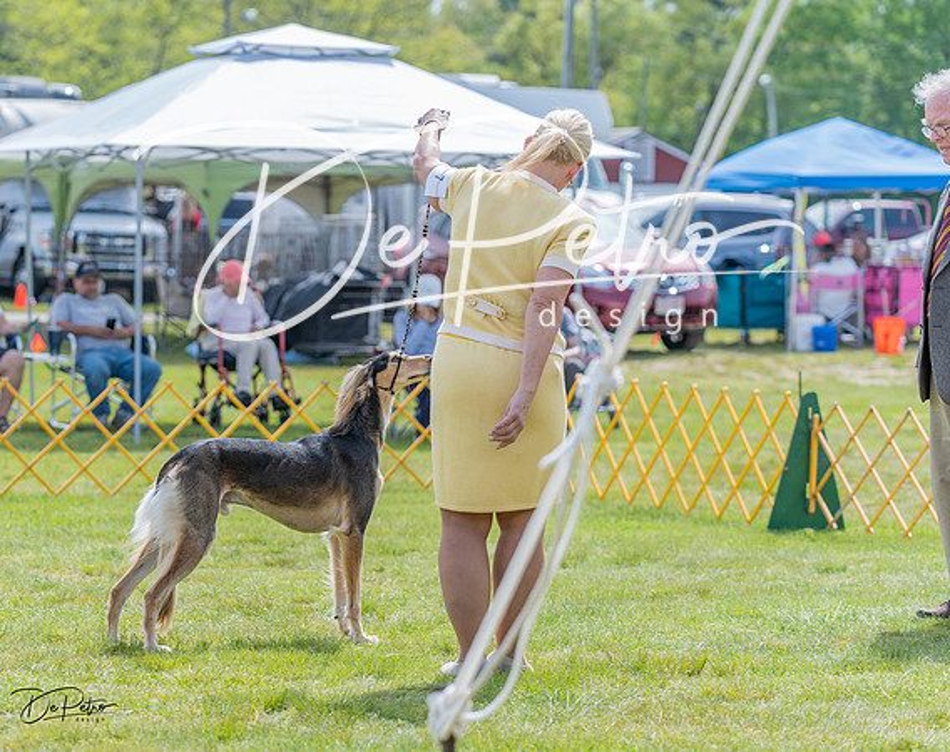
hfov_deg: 15.2
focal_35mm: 127
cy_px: 322
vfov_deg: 12.1
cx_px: 298
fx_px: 3555
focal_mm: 98
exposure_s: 1/1000
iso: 160
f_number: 3.5
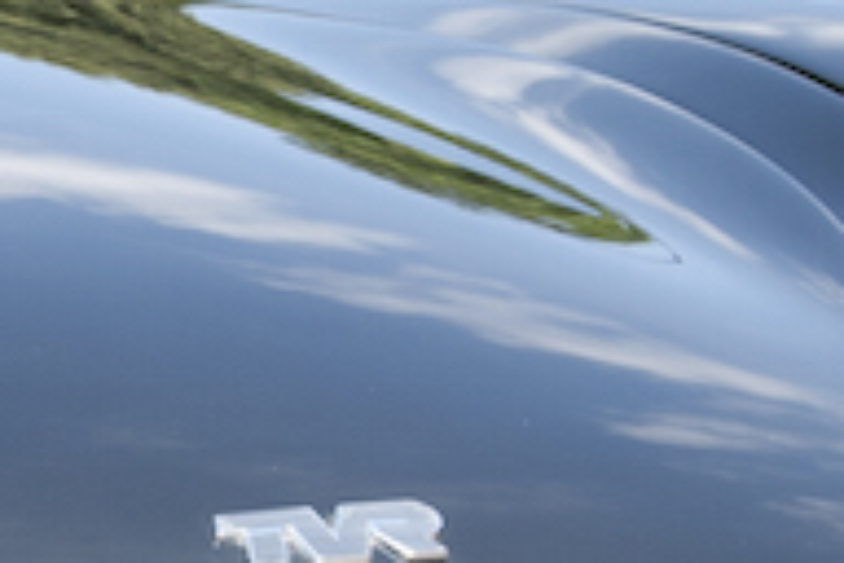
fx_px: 5462
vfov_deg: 5.9
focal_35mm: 233
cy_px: 387
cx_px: -501
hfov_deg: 8.6
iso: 250
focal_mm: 35
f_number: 9
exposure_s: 1/200
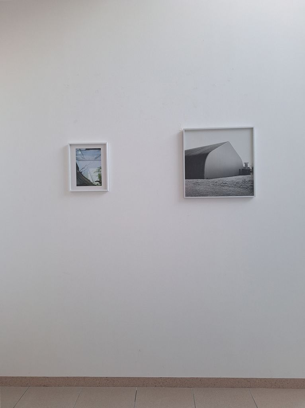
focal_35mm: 23
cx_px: 152
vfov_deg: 74.0
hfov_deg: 58.8
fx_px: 271
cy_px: 204
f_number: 1.8
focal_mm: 5.54
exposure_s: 1/50
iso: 250
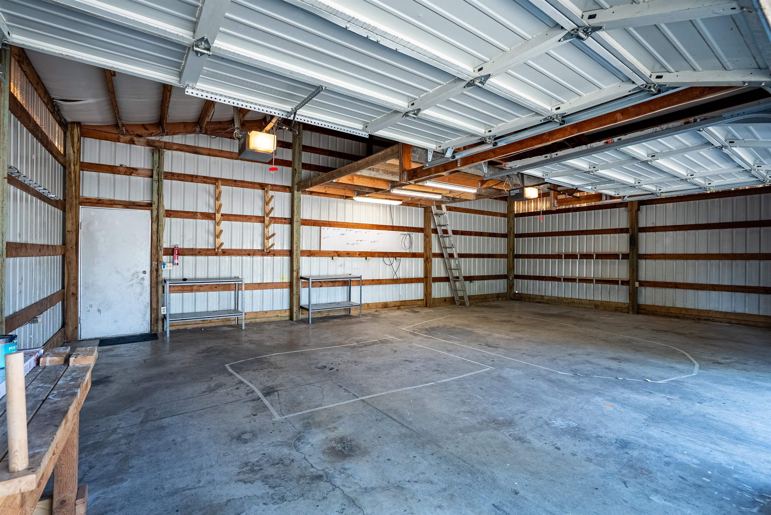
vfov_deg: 73.8
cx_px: 386
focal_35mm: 16
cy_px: 258
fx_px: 343
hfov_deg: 96.7
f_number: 8
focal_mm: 16
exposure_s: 1/500
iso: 400
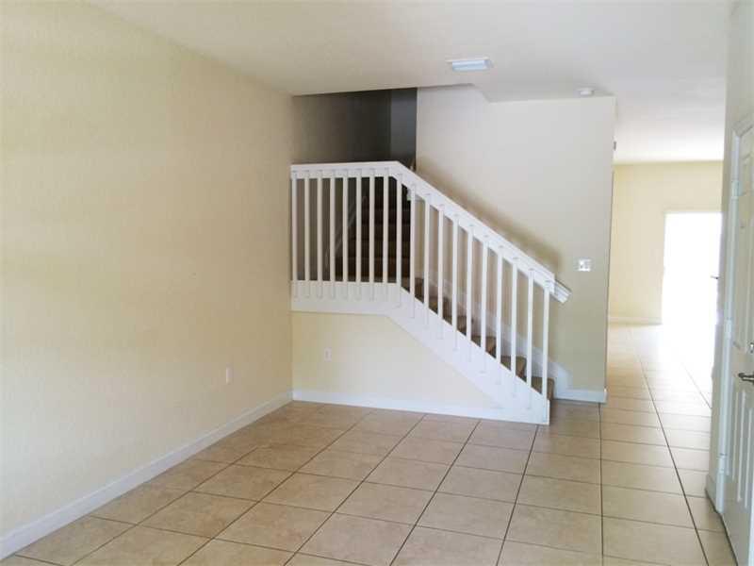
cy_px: 283
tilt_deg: -3.0
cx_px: 377
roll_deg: -0.3
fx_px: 632
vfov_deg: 48.2
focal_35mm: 29
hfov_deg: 61.7
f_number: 2.2
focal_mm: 4.15
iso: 40
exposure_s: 1/30
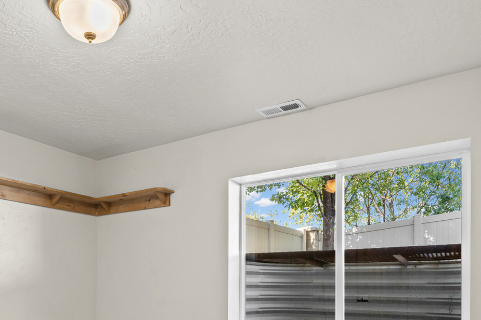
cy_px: 283
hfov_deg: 59.6
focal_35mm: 31
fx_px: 414
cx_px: 183
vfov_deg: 39.5
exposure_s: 1/2
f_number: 9
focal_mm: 14
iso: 250
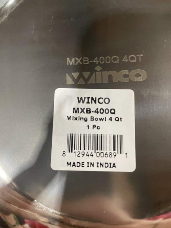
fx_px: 171
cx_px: 86
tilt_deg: -80.9
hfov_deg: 53.1
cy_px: 114
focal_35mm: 26
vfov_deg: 67.3
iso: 320
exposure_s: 1/60
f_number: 1.6
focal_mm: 4.2
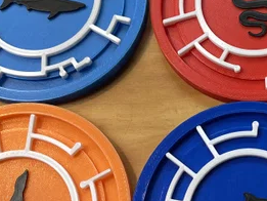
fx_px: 640
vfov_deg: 17.6
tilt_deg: -67.9
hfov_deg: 22.9
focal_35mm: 83
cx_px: 248
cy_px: 41
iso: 125
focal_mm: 5.1
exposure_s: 1/120
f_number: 1.6
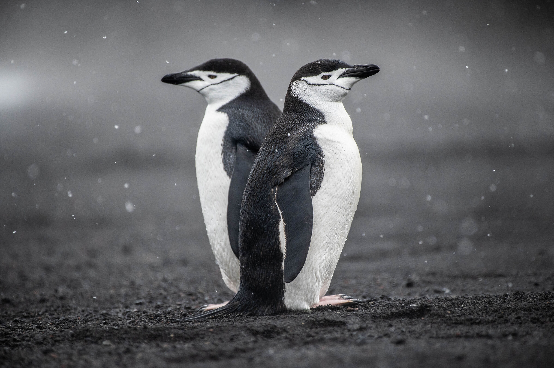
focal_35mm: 500
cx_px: 277
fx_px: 7689
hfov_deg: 4.1
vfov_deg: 2.7
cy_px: 184
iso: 1600
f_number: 5.6
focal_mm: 500
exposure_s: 1/4000
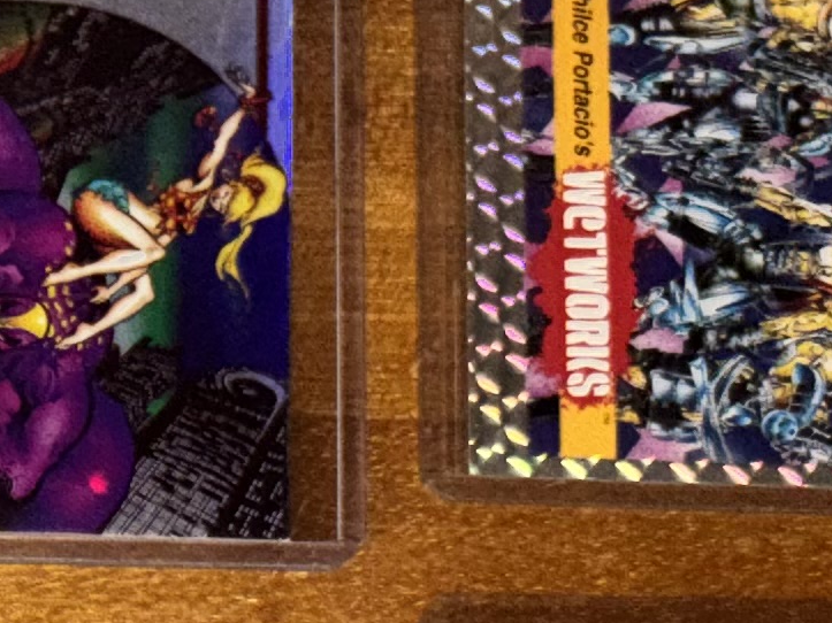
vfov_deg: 9.3
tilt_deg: -80.1
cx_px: -480
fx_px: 3485
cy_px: 1392
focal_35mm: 145
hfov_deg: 12.8
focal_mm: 5.96
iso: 64
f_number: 1.6
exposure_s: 1/15
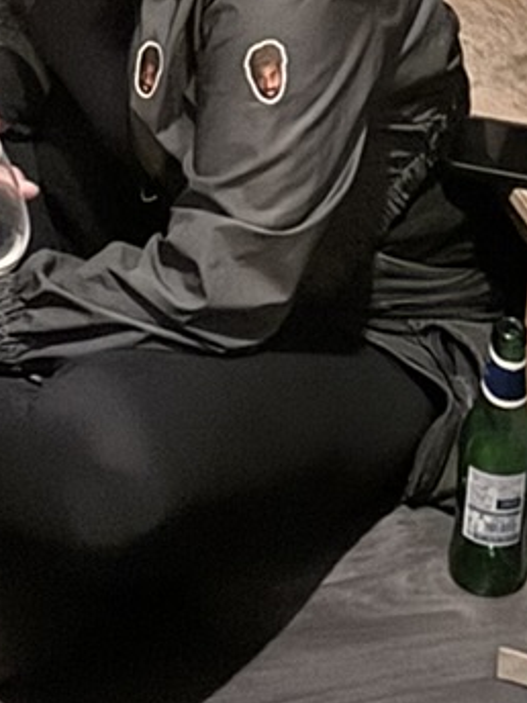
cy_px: -206
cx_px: 100
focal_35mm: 143
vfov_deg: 13.3
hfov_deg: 10.3
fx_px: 2903
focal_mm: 6.76
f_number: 1.78
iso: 1600
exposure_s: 1/17
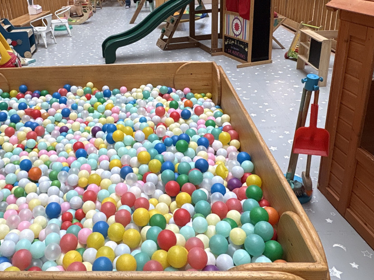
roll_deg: +3.5
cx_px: 141
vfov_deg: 41.1
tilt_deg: -20.0
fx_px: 367
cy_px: 87
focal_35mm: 34
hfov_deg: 53.4
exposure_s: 1/100
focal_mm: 2.22
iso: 160
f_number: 2.2
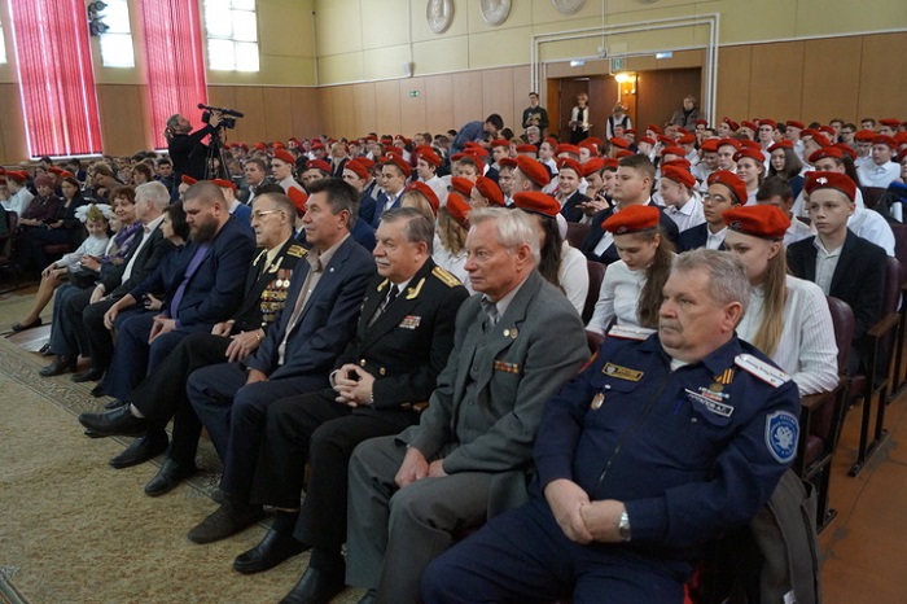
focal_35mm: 27
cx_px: 454
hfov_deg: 67.4
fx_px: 680
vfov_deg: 47.9
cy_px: 302
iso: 3200
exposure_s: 1/80
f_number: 3.5
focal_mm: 18
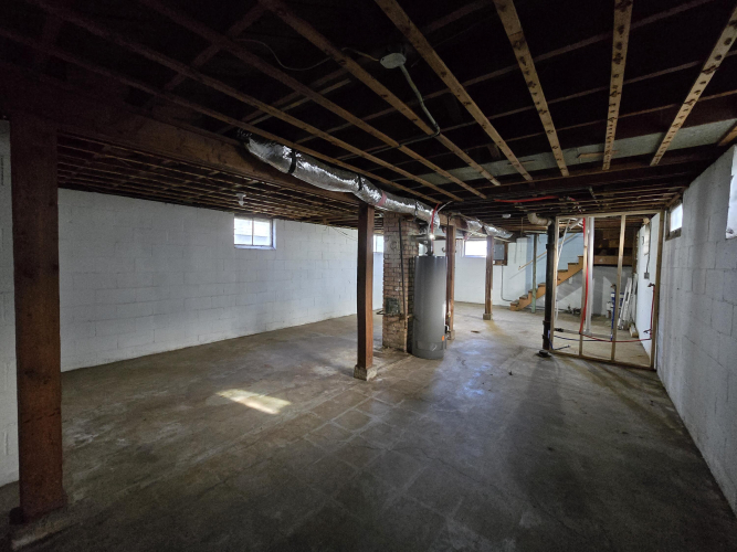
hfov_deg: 106.2
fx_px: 277
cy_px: 276
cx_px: 368
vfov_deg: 89.9
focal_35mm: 13
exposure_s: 1/60
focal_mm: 2.2
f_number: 2.2
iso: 1600
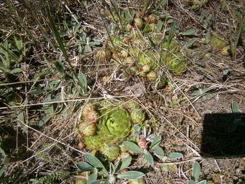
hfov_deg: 67.3
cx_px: 122
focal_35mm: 26
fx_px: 184
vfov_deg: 53.1
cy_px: 92
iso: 80
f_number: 2.8
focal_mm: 4.7
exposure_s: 1/1000
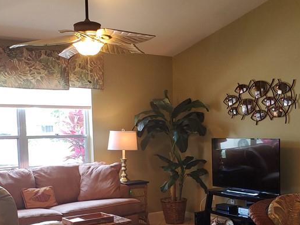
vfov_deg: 27.5
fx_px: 451
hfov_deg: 36.8
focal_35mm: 52
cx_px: 163
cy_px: 178
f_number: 2.4
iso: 160
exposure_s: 1/24
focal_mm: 4.3
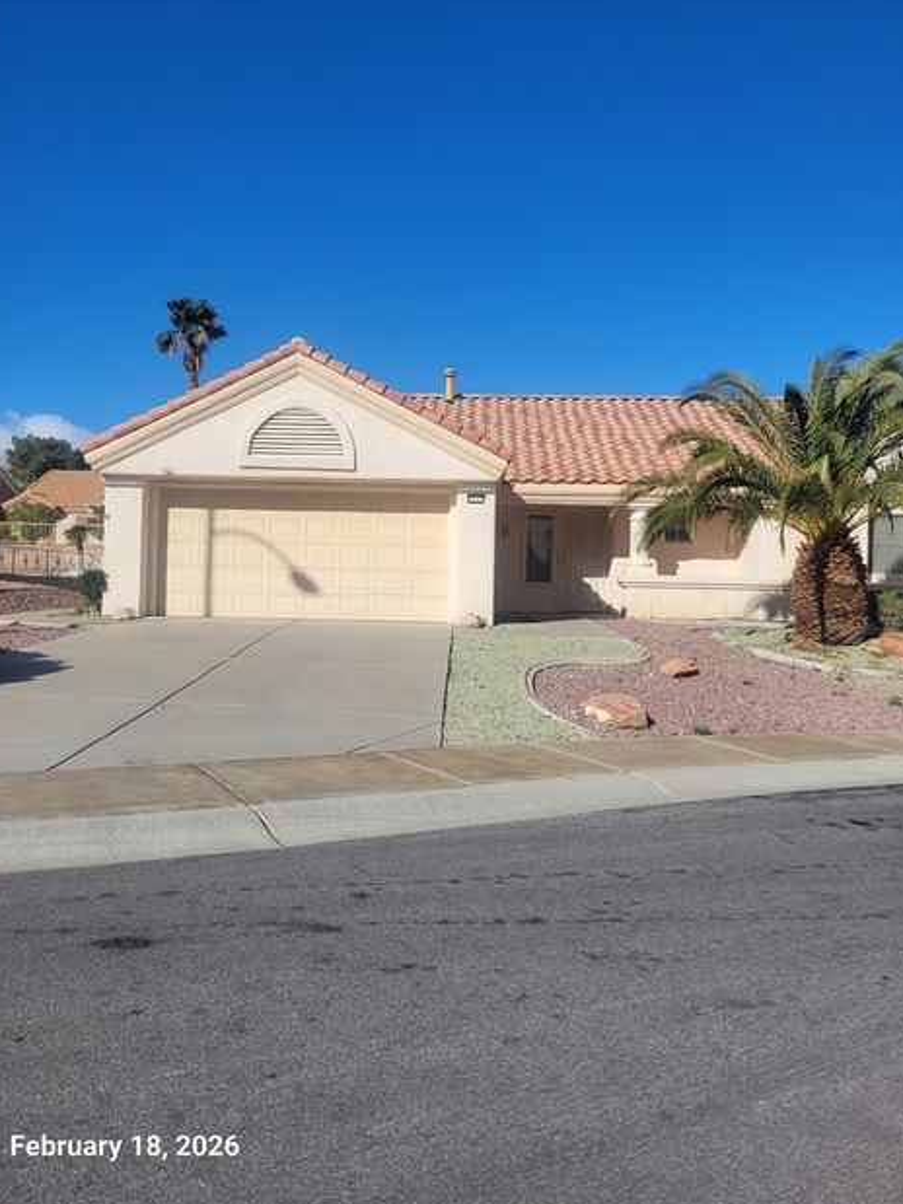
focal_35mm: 28
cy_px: 575
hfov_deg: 49.7
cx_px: 436
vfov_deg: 63.4
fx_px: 974
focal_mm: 5.4
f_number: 1.8
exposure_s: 1/4794
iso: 40
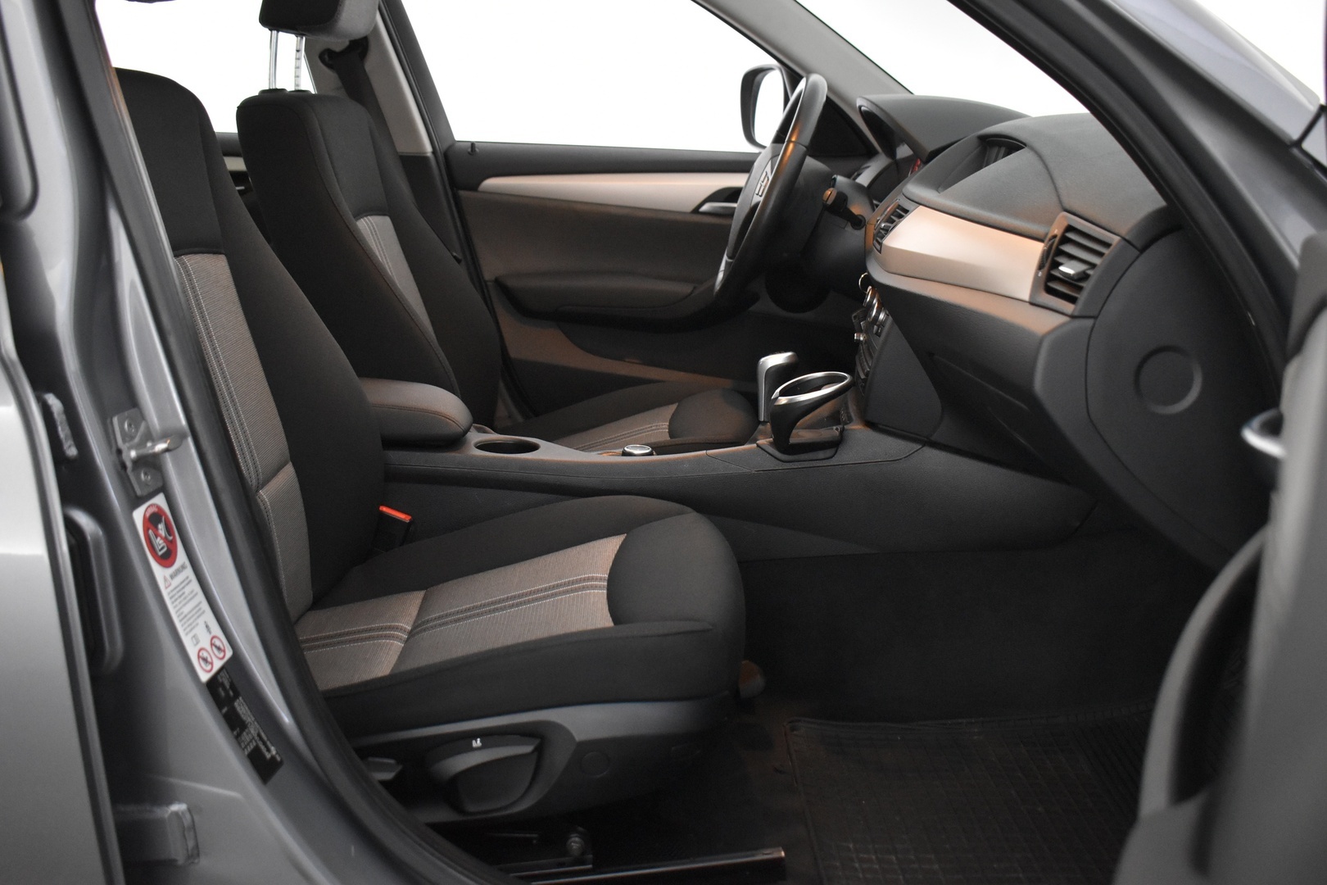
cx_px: 664
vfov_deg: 36.9
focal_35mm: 36
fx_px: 1327
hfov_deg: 53.1
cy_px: 442
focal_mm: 24
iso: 3200
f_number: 3.8
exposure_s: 1/20
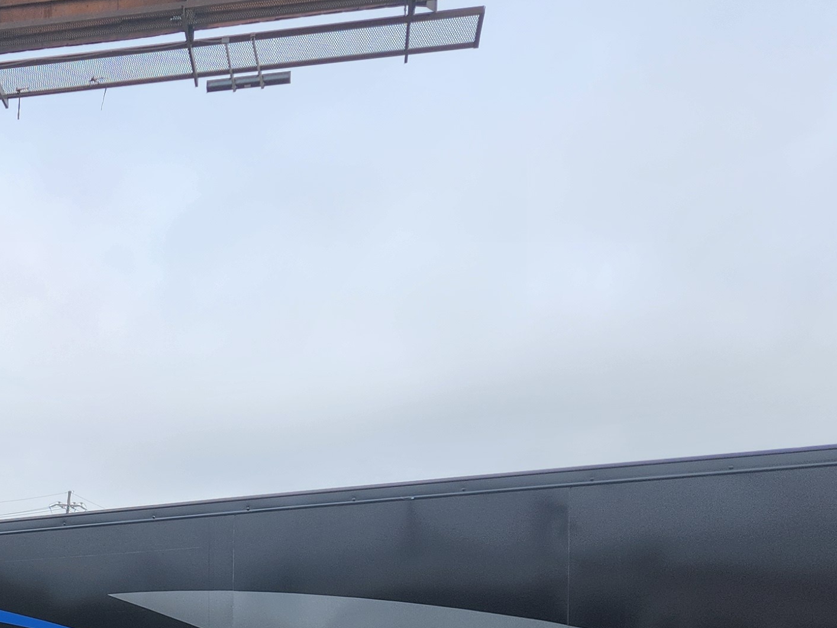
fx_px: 1572
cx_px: -80
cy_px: 686
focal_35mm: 65
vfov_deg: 21.5
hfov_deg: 27.3
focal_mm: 5.4
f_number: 1.8
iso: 20
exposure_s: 1/861
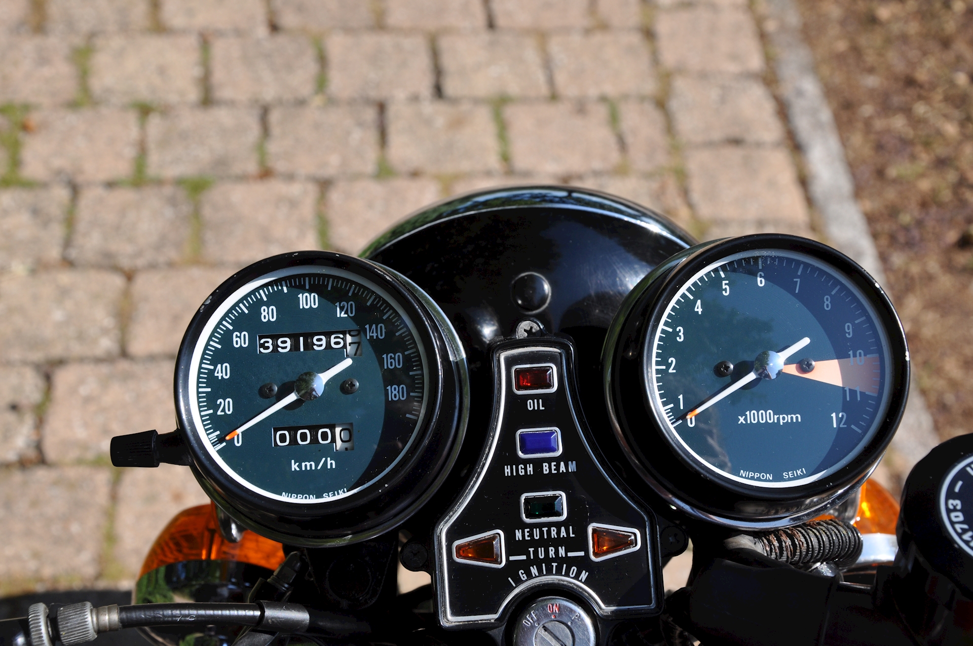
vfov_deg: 20.1
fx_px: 1822
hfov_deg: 29.9
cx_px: 486
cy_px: 323
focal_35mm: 68
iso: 200
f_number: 9
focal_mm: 45
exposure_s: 1/320
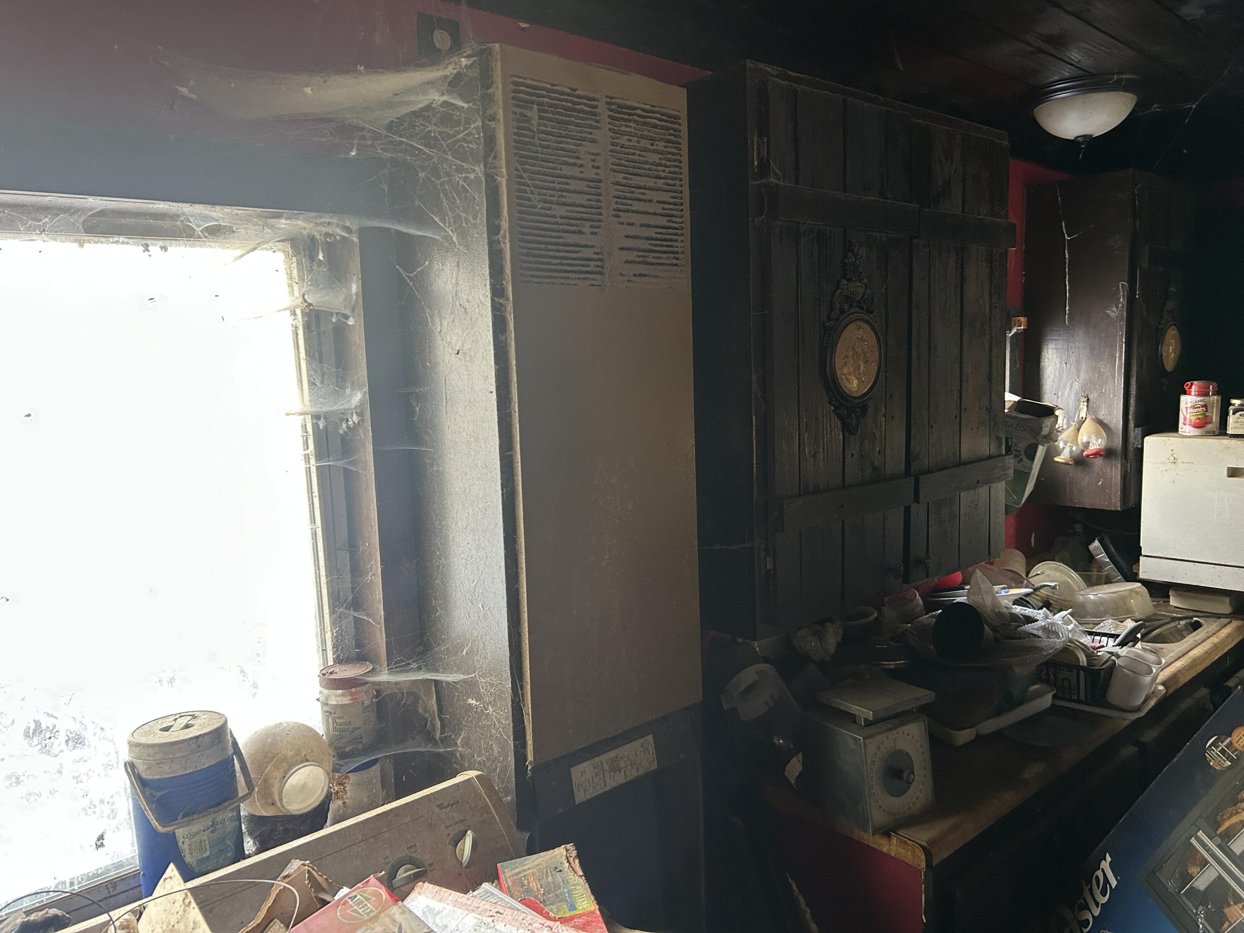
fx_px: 934
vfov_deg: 53.1
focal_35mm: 26
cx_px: 622
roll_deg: +4.0
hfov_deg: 67.3
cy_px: 466
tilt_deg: -7.0
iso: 200
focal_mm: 5.7
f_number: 1.5
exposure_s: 1/60
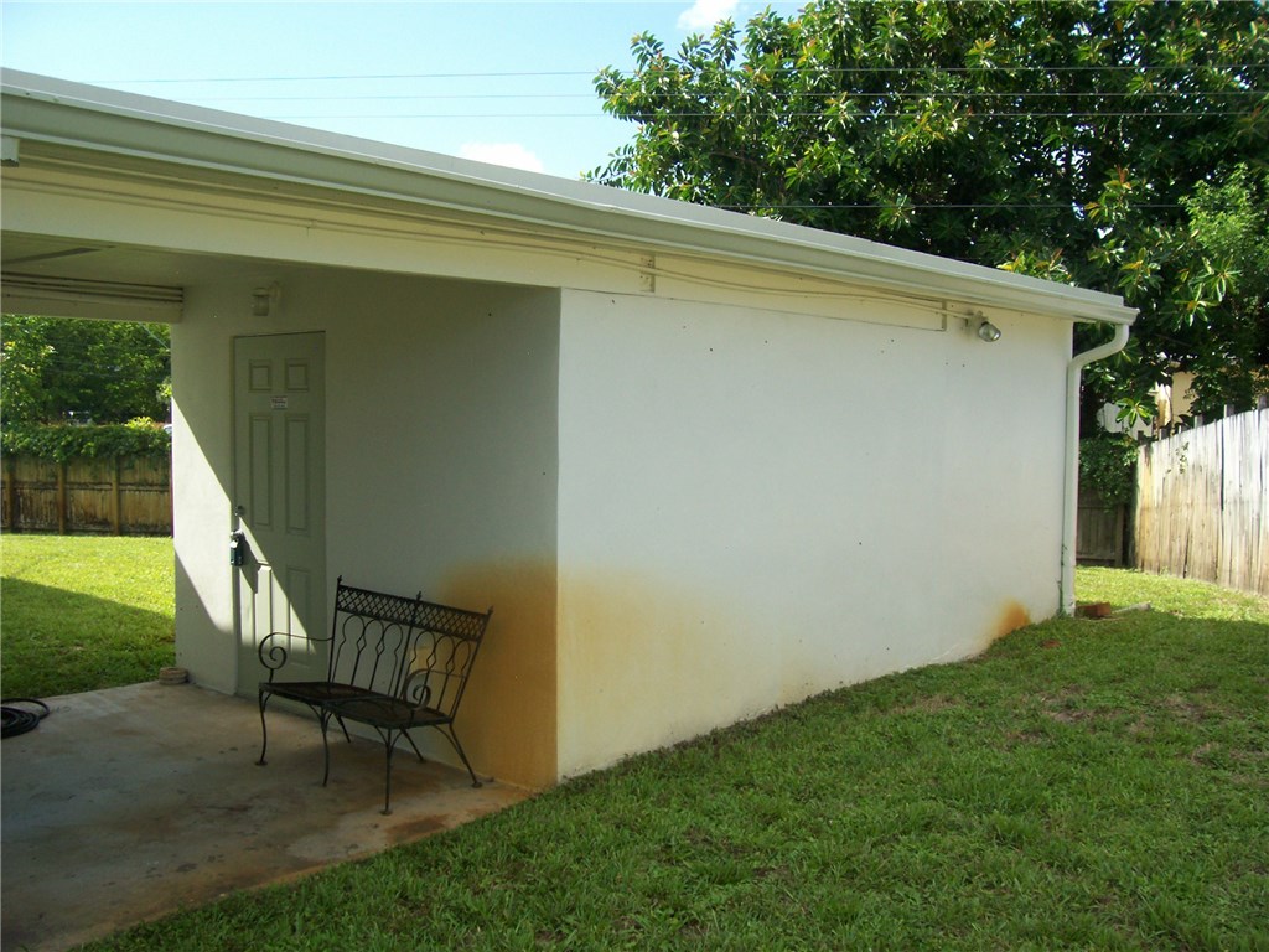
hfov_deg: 54.0
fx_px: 1246
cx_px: 634
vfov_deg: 41.8
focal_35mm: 34
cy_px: 476
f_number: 2.7
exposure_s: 1/764
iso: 80
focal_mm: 5.6
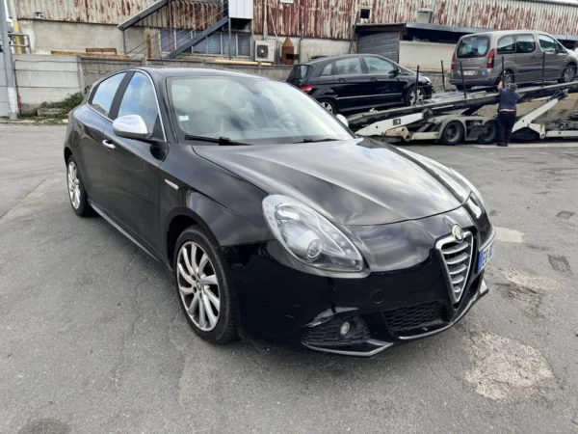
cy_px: 217
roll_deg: -1.5
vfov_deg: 56.8
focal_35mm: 24
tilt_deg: -14.8
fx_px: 401
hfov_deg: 71.6
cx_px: 289
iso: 80
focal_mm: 6.76
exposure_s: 1/1026
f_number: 1.78
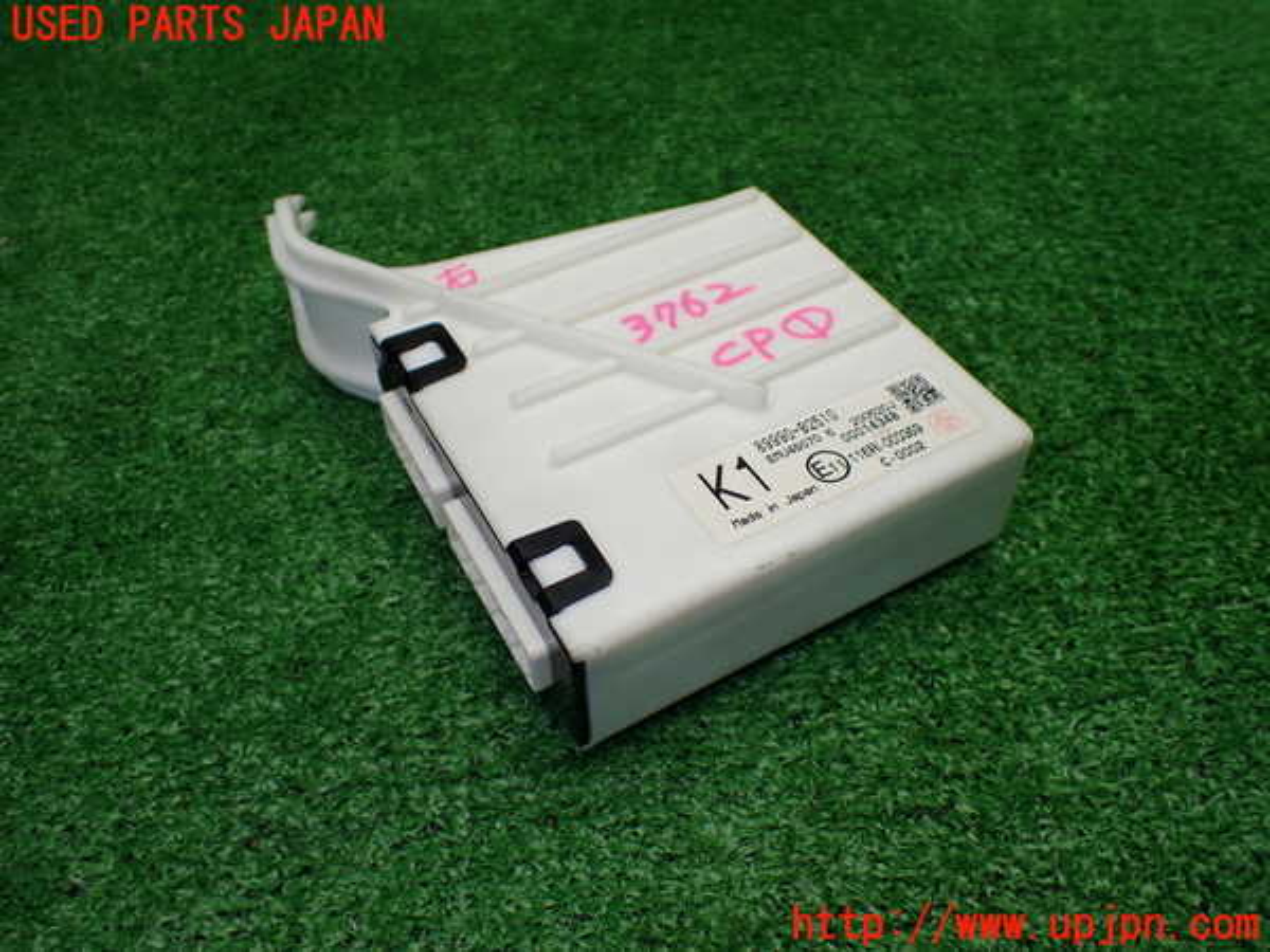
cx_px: 635
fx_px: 1101
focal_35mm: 30
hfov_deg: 60.0
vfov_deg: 46.8
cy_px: 476
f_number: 2.3
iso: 160
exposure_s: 1/125
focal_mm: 5.4
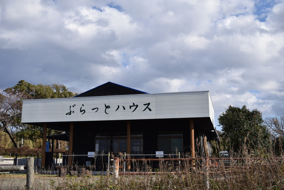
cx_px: 142
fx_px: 332
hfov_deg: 46.4
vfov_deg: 31.9
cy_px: 95
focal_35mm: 42
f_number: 5.6
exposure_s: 1/1000
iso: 100
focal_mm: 28
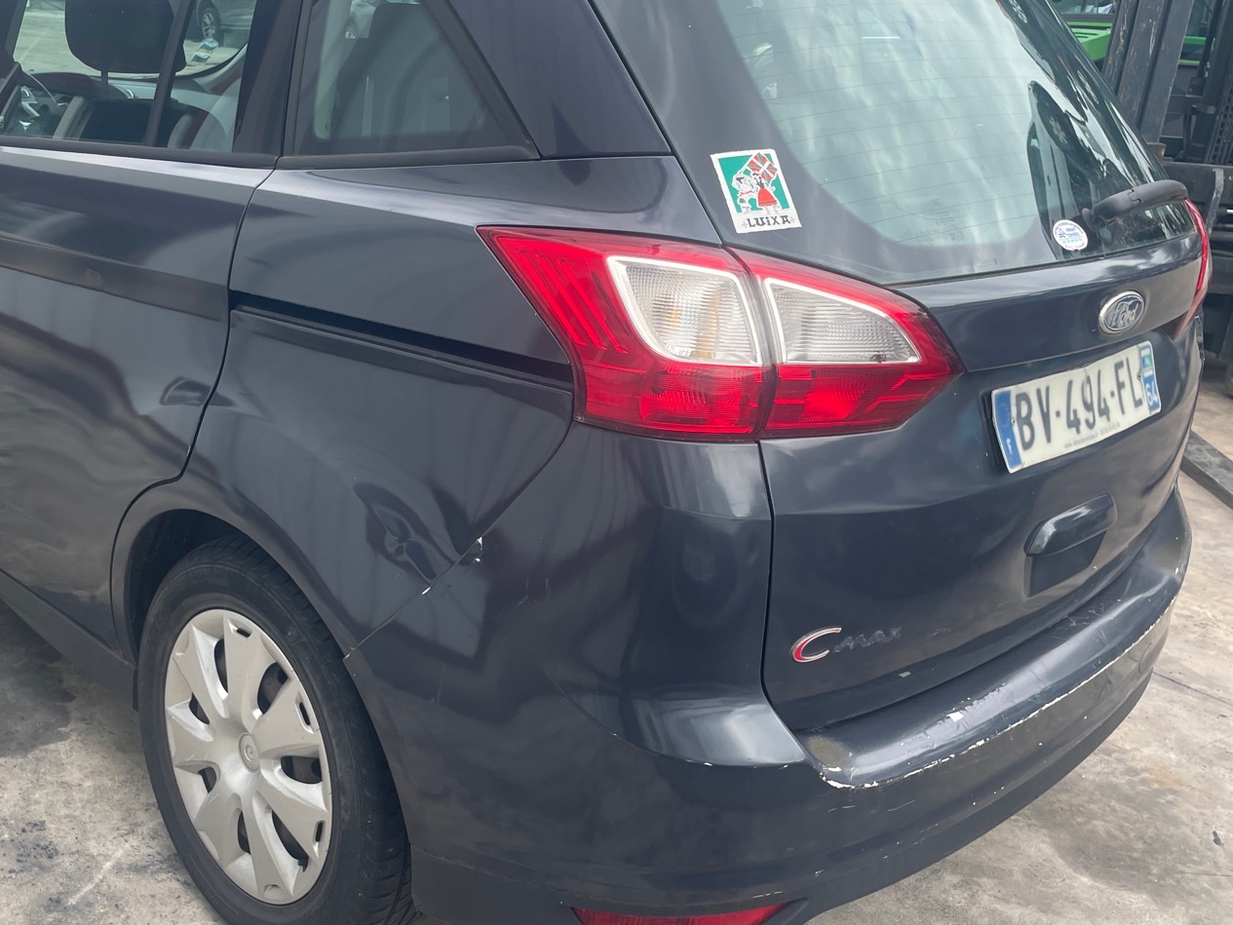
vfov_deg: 38.6
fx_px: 1318
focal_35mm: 37
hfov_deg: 49.7
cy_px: 416
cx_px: 473
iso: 32
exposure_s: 1/673
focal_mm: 4.2
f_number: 1.6
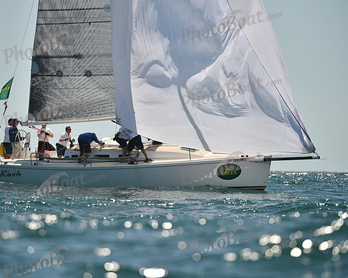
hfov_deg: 4.3
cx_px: 143
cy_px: 139
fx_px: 4667
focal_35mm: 453
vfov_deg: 3.4
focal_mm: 400
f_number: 5
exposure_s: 1/2500
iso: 250
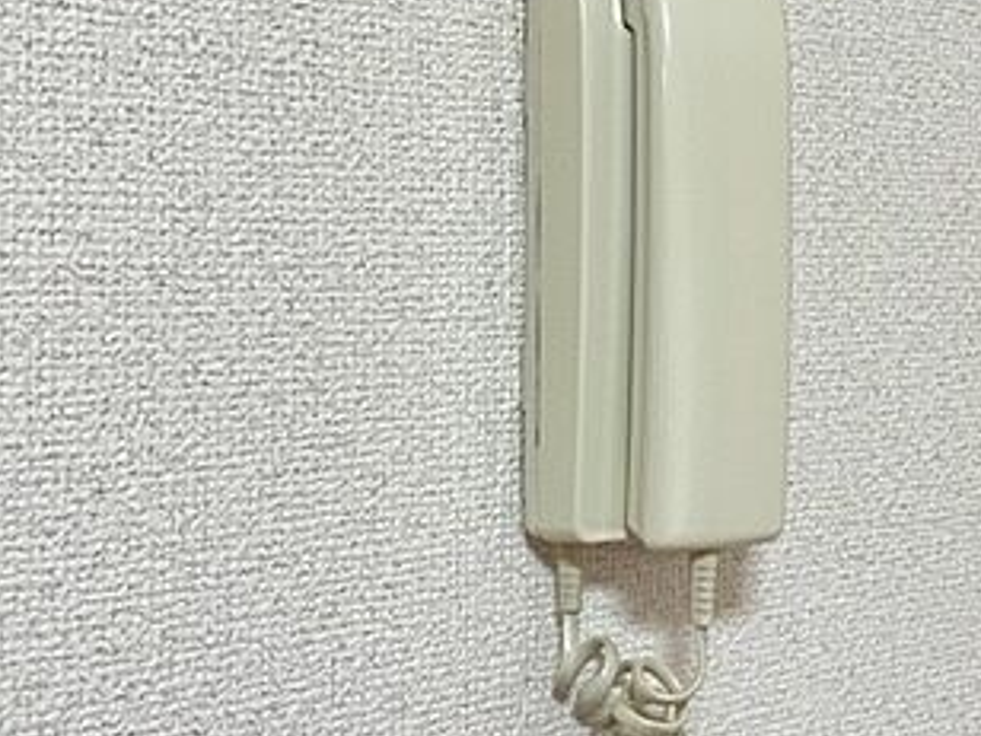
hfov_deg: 35.2
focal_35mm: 54
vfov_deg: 26.9
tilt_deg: +1.0
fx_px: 1530
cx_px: 653
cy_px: 258
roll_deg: +0.8
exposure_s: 1/60
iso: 125
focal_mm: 4.2
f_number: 1.6
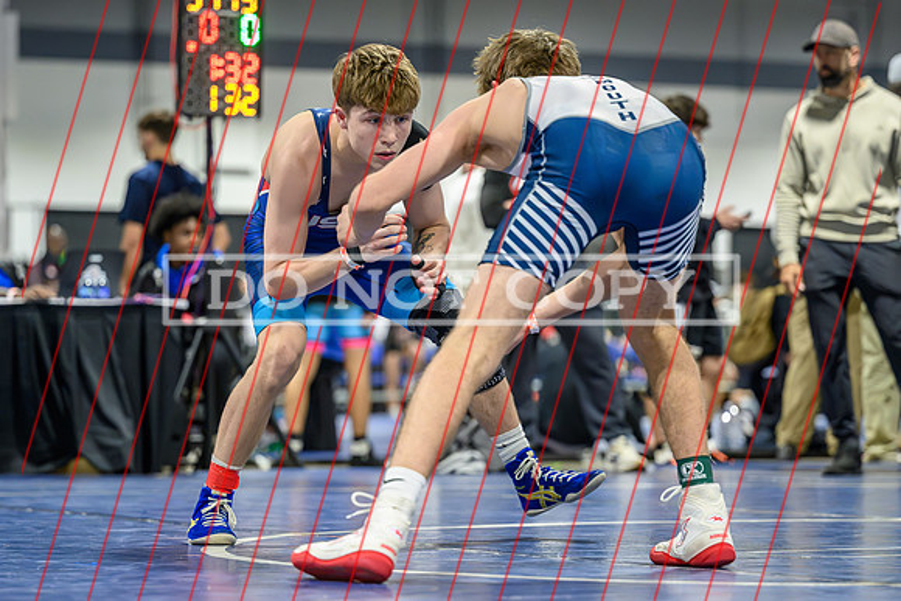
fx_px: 3420
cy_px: 362
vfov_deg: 10.0
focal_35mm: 137
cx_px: 387
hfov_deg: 15.0
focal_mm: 105
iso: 5600
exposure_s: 1/800
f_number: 2.8
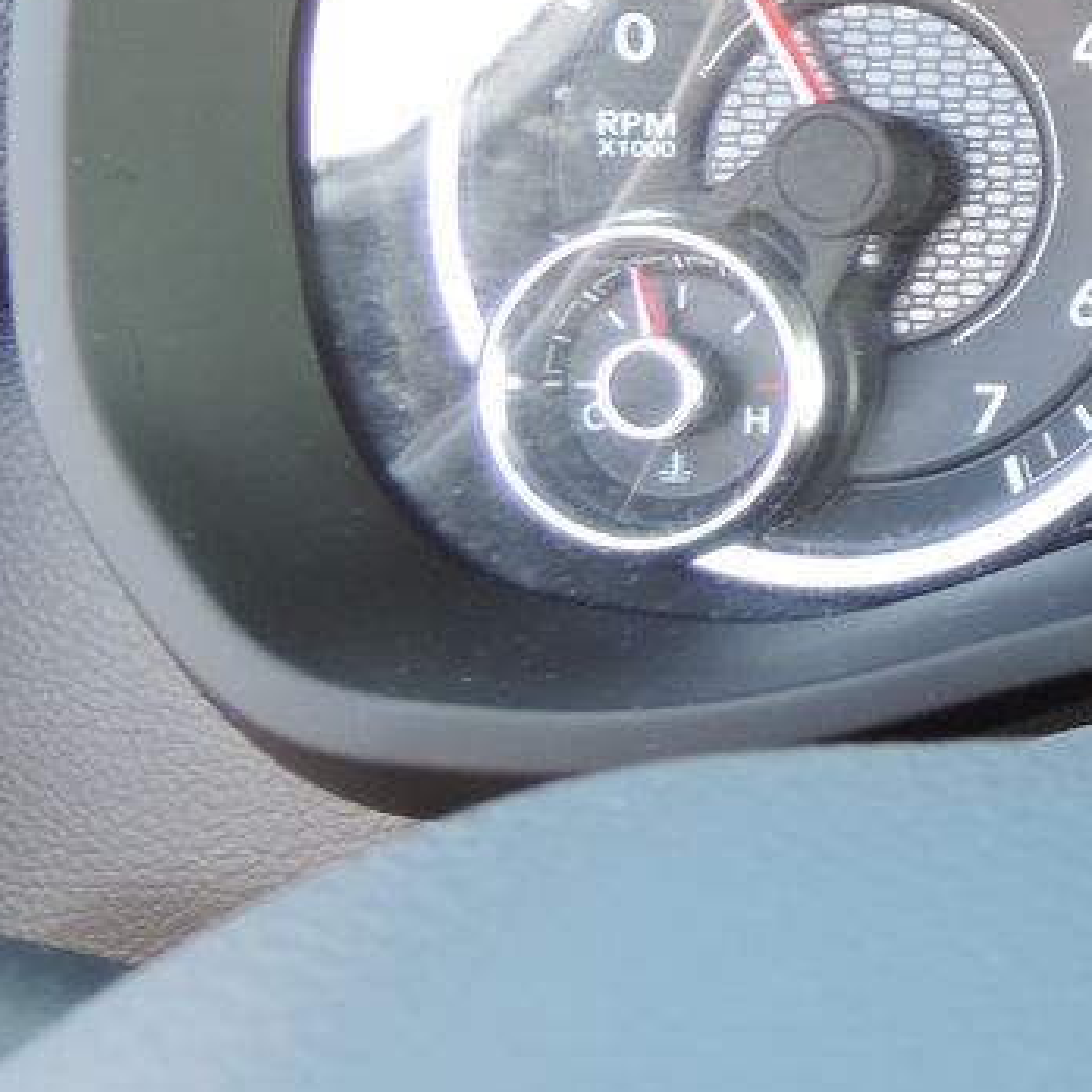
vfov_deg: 21.9
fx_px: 2784
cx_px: 1902
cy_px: 204
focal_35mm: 78
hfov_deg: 18.1
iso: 125
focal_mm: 4.3
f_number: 3
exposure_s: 1/30
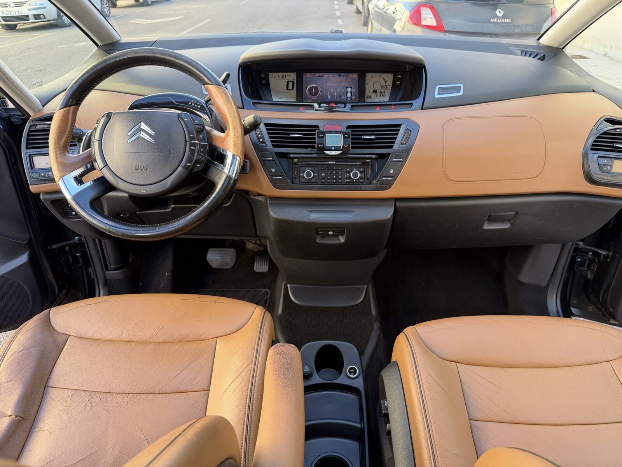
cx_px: 311
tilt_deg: -30.8
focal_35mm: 24
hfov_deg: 71.6
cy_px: 234
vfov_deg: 56.8
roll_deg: +2.8
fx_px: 431
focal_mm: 6.76
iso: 64
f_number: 1.78
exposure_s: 1/121
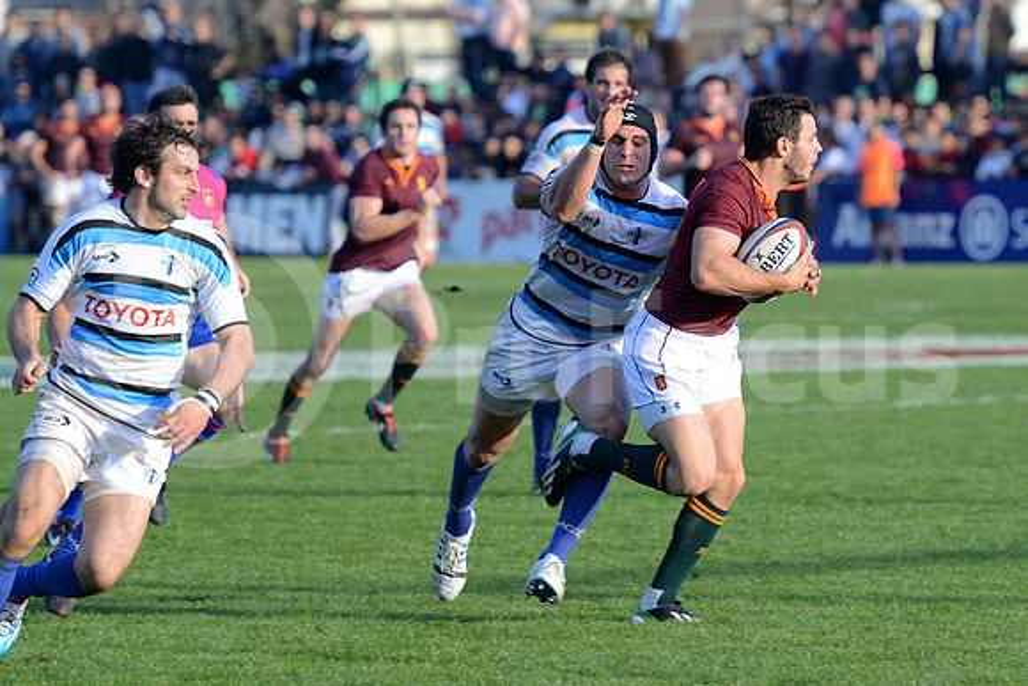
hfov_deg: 9.8
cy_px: 343
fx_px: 5998
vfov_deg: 6.5
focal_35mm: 210
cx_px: 514
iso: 500
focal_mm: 210
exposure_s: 1/500
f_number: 4
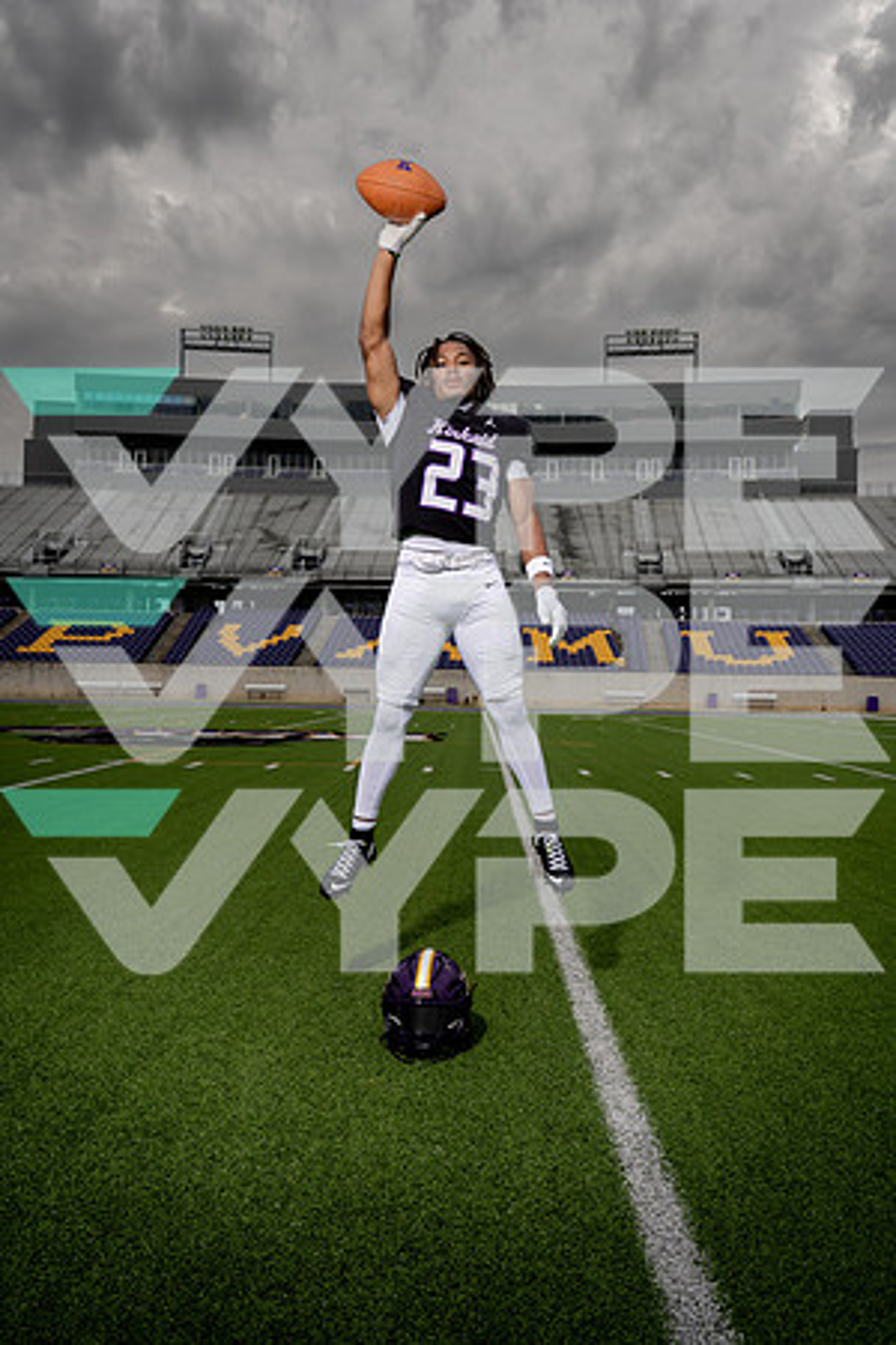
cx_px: 448
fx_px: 1008
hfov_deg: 47.9
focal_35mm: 27
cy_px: 672
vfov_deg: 67.4
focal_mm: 27
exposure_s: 1/250
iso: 100
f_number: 8
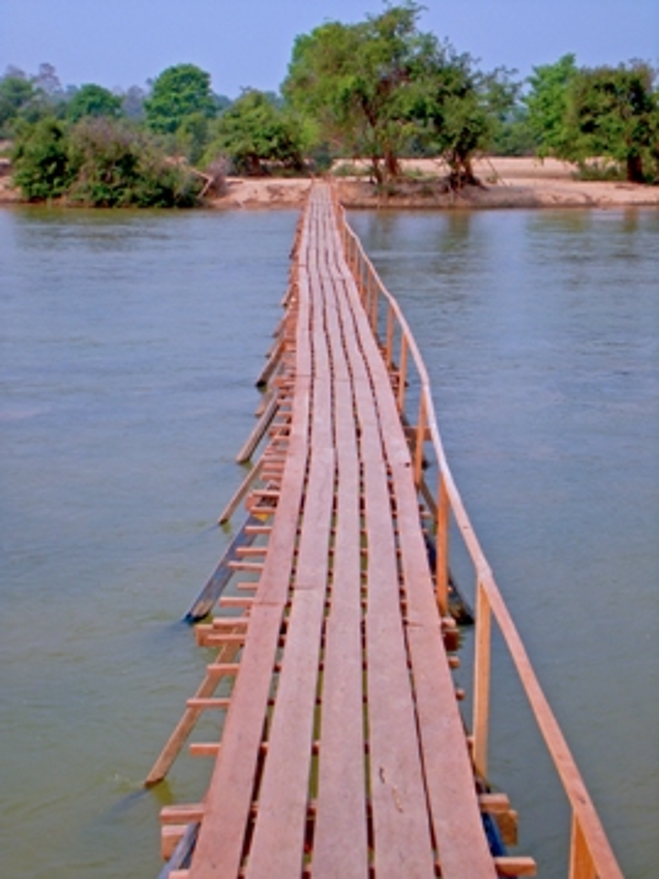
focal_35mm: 56
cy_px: 440
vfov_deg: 34.4
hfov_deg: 26.1
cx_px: 330
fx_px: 1422
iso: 64
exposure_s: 1/197
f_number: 5.6
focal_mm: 9.3
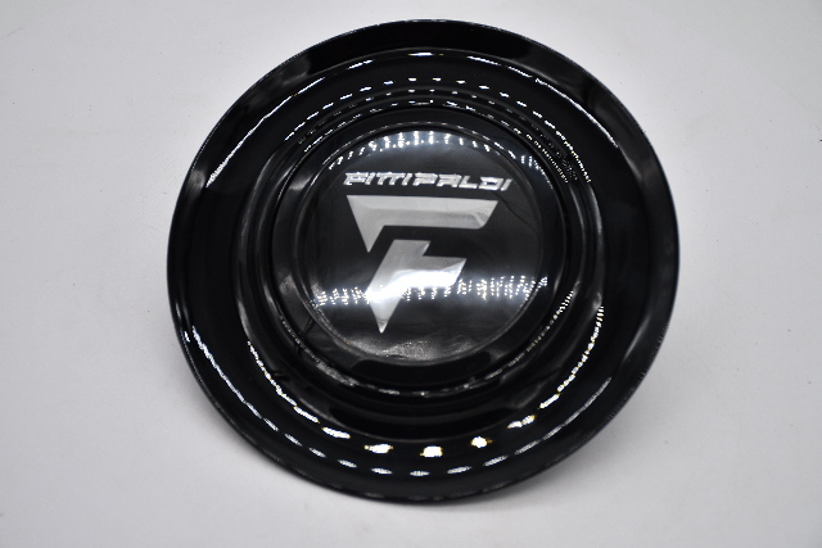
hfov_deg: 27.0
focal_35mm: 75
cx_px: 411
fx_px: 1713
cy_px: 274
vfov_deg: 18.2
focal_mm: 50
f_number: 5.6
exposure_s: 1/250
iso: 320
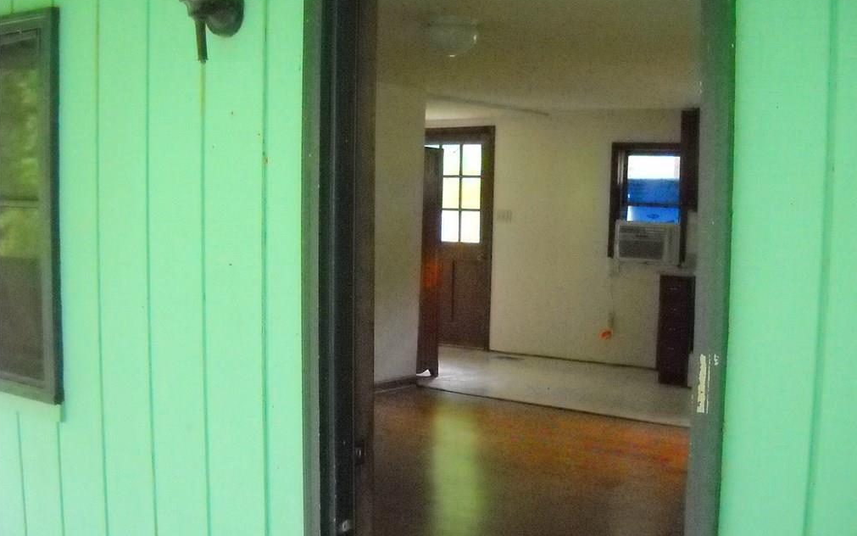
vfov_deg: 29.2
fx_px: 1028
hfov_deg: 45.3
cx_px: 430
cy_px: 306
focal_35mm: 44
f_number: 3.1
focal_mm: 6.72
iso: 800
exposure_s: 1/141
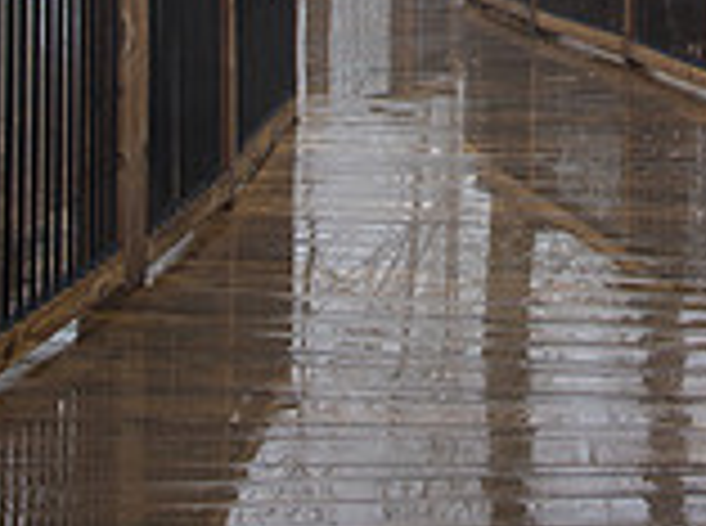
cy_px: -202
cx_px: 580
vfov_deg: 13.4
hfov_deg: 18.6
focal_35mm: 105
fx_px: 2137
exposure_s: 1/30
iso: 100
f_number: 13
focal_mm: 38
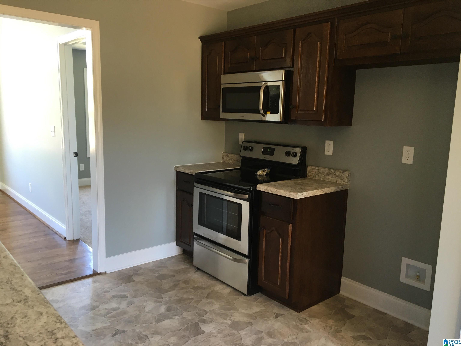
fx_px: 386
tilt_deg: -9.9
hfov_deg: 61.7
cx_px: 230
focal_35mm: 29
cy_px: 173
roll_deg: -1.8
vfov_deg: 48.2
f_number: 2.2
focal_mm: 4.15
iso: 50
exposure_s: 1/30
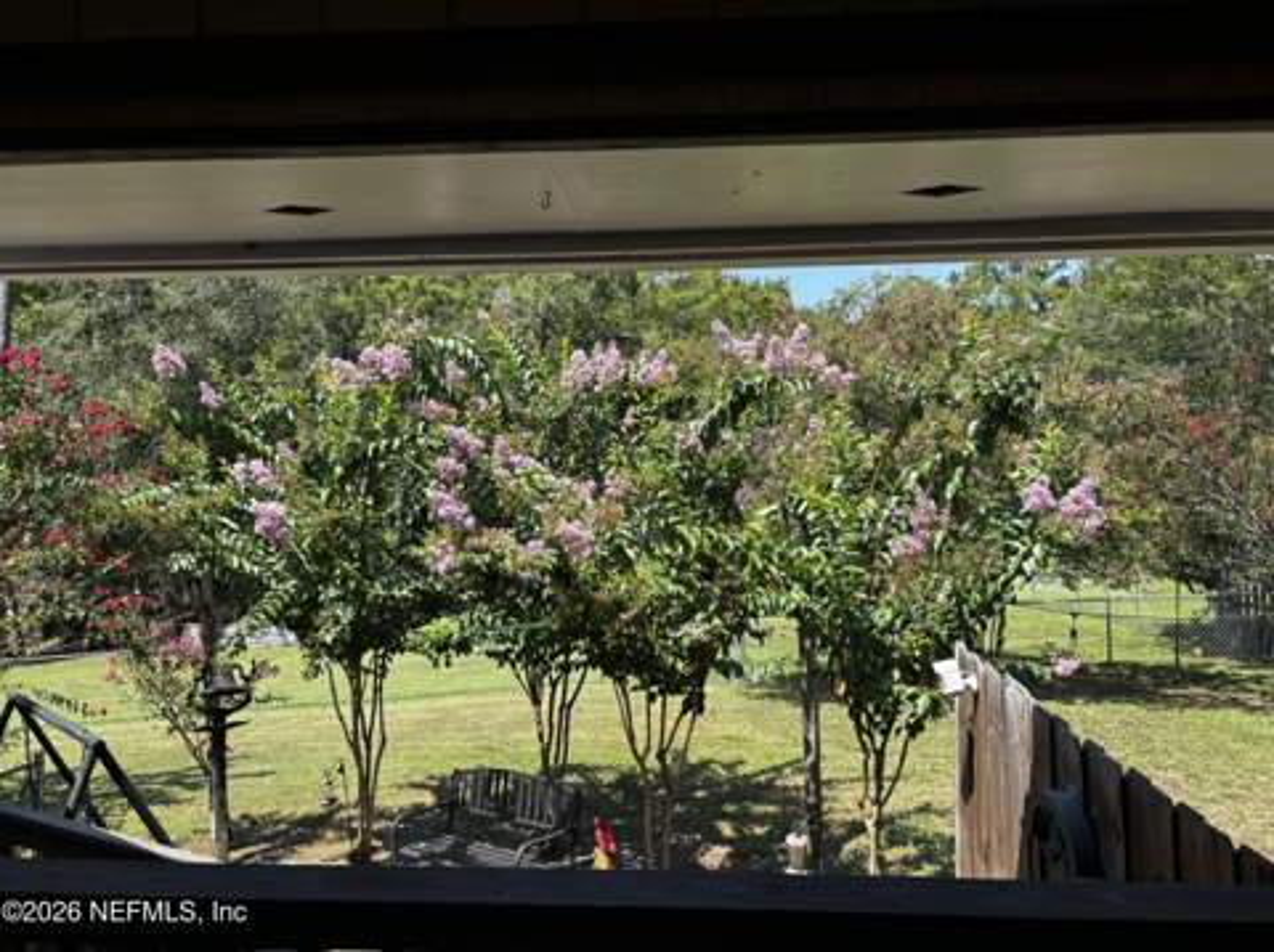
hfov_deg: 67.4
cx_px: 637
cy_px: 476
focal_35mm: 26
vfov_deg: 53.0
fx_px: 956
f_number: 1.6
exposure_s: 1/1092
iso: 50
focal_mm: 5.96
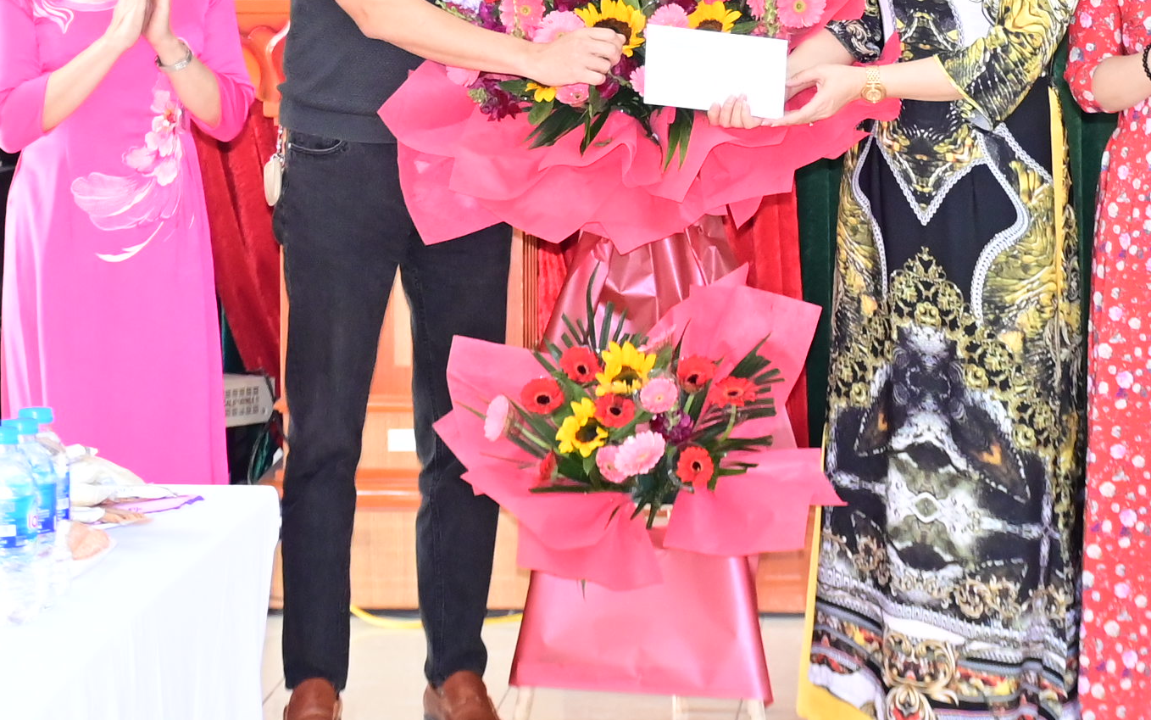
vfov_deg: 10.3
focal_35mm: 126
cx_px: 744
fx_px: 3953
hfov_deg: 16.5
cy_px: 46
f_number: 4.2
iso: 2800
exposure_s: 1/200
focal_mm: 38
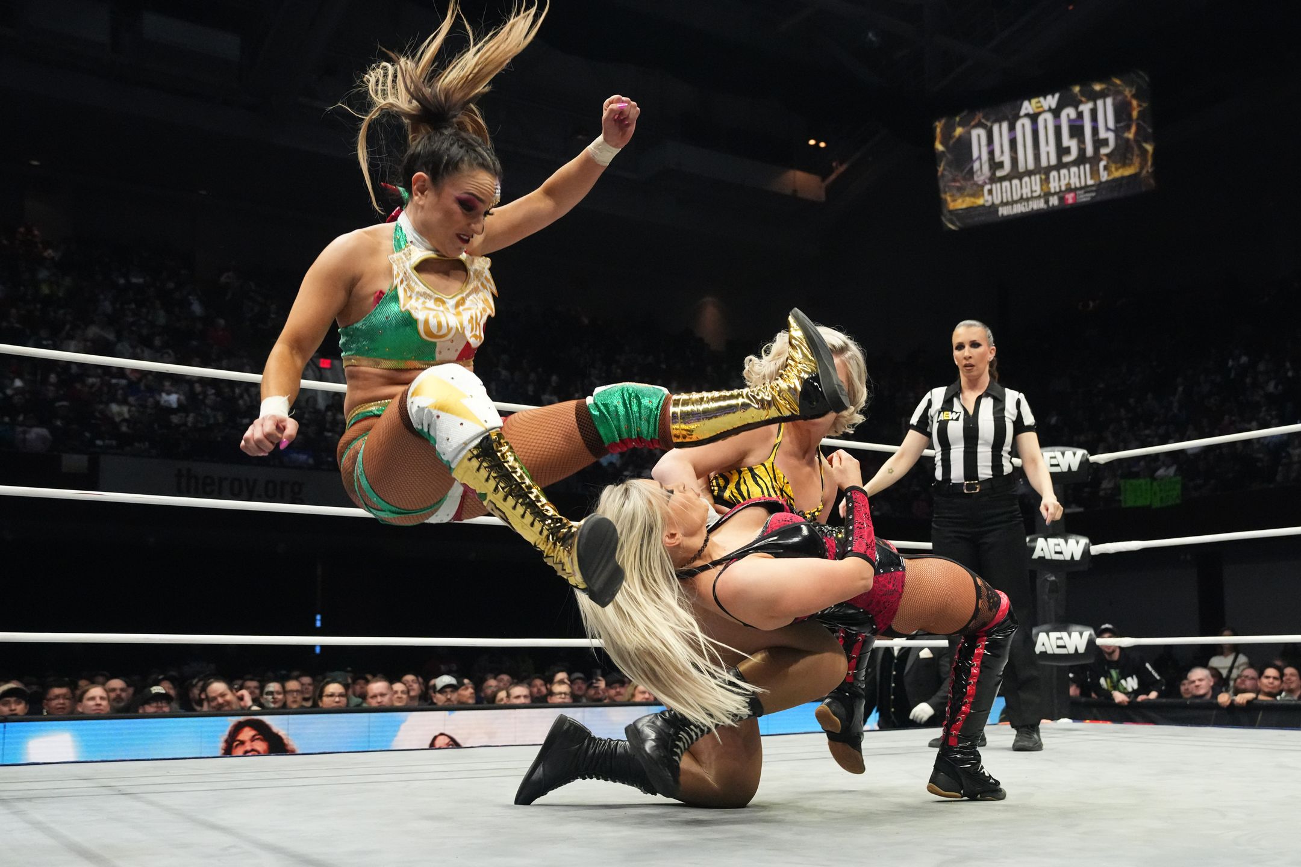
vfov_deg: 43.6
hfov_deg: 61.9
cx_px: 650
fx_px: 1084
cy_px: 434
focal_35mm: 30
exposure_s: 1/800
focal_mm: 30
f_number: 3.5
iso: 6400
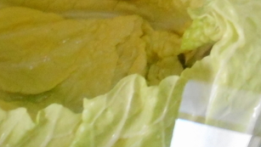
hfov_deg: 13.4
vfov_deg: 7.6
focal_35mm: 160
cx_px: 74
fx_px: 1108
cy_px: 5
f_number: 4.7
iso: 800
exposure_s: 1/8
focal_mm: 7.9
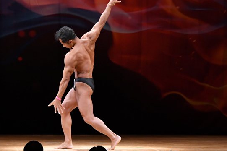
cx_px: 88
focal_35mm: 268
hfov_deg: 7.7
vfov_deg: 5.1
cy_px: 67
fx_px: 1689
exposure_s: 1/400
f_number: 5.6
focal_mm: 125
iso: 4000
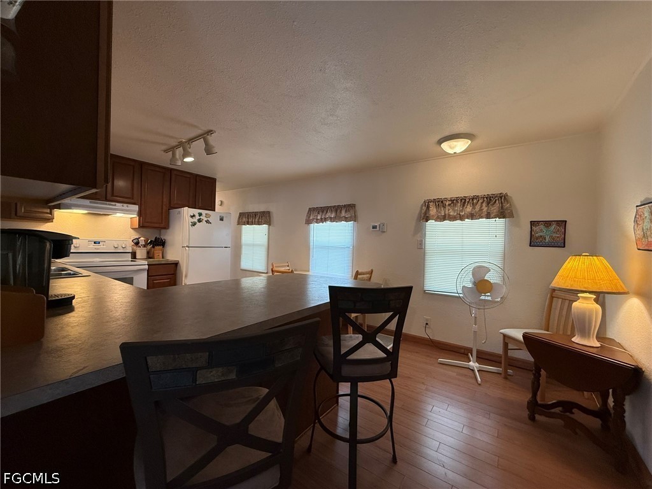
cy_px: 244
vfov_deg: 85.7
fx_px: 264
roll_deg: -1.4
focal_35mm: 14
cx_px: 326
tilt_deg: -0.1
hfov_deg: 102.1
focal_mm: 2.22
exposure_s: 1/120
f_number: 2.2
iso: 250
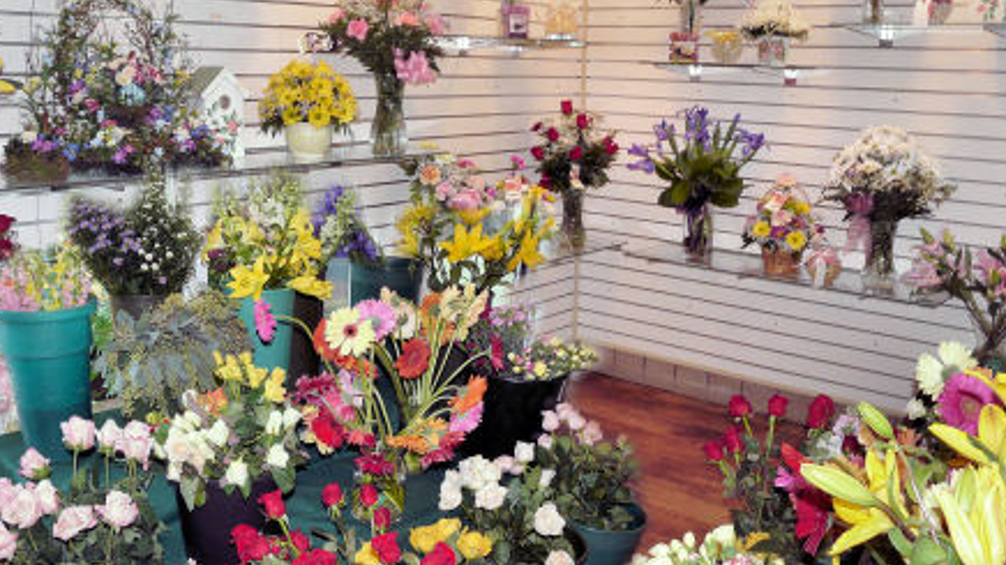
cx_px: 542
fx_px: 933
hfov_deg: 56.6
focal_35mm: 35
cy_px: 206
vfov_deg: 33.5
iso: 100
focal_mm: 4.6
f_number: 2.8
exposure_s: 1/30
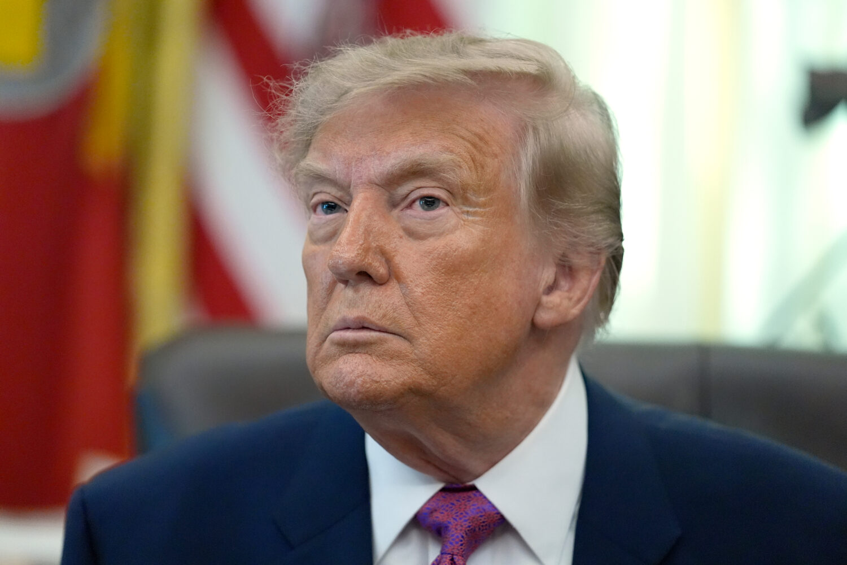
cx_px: 424
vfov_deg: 8.9
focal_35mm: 155
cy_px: 282
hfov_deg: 13.2
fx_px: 3647
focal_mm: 155
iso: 4000
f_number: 2.8
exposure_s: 1/400
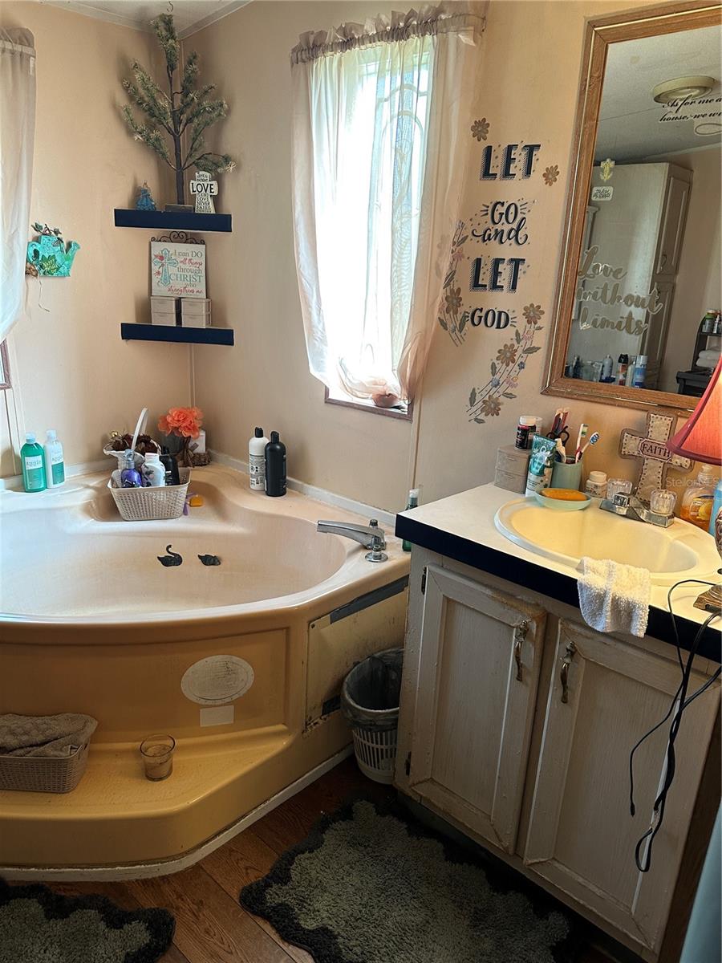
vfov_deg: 71.6
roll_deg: -2.8
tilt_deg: -17.2
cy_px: 482
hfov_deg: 56.8
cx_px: 361
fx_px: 667
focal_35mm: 24
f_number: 1.78
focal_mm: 6.86
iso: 200
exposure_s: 1/60
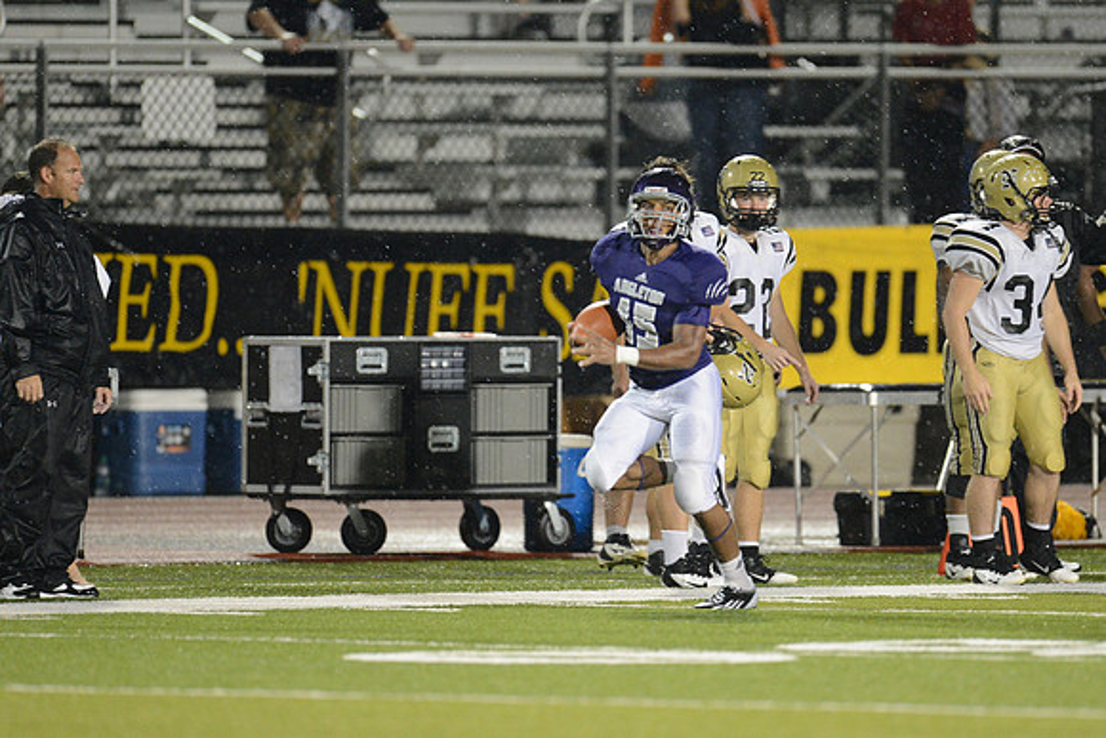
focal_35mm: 400
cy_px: 369
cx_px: 553
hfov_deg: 5.2
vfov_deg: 3.4
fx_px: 12291
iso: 5000
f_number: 2.8
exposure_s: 1/1000
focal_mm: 400
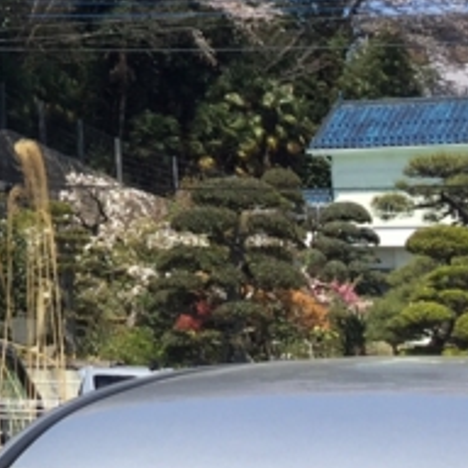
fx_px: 1744
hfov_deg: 14.0
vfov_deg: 14.4
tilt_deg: +18.0
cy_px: -196
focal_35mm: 114
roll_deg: -1.5
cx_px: -307
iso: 32
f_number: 2.2
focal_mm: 4.15
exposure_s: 1/1980
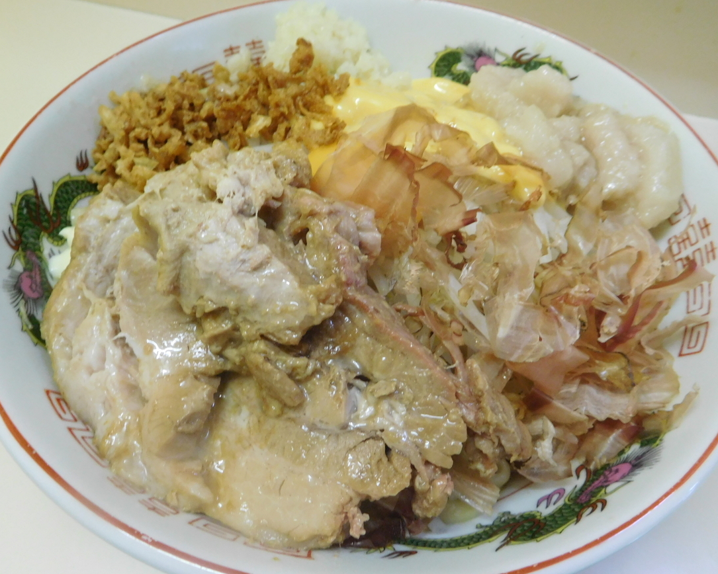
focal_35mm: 27
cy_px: 280
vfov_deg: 53.2
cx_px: 367
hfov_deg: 64.1
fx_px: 574
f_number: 3.4
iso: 400
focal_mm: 4.5
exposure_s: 1/13
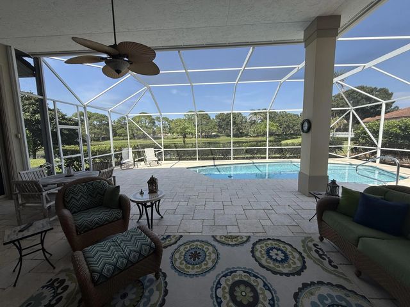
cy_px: 154
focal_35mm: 14
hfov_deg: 102.1
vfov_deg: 85.7
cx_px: 205
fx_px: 166
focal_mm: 2.22
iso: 50
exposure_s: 1/1001
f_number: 2.2
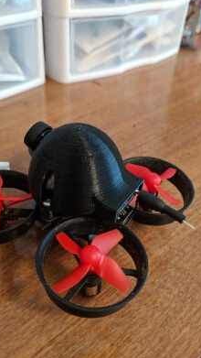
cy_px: 179
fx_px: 275
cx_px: 93
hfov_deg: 40.2
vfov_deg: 66.1
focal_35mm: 29
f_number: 2
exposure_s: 1/40
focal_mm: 4.67
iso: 626
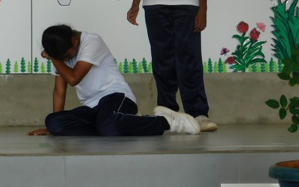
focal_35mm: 140
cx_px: 81
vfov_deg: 9.3
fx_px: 1141
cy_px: -23
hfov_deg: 14.9
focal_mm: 11.7
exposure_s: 1/125
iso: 125
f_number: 4.2
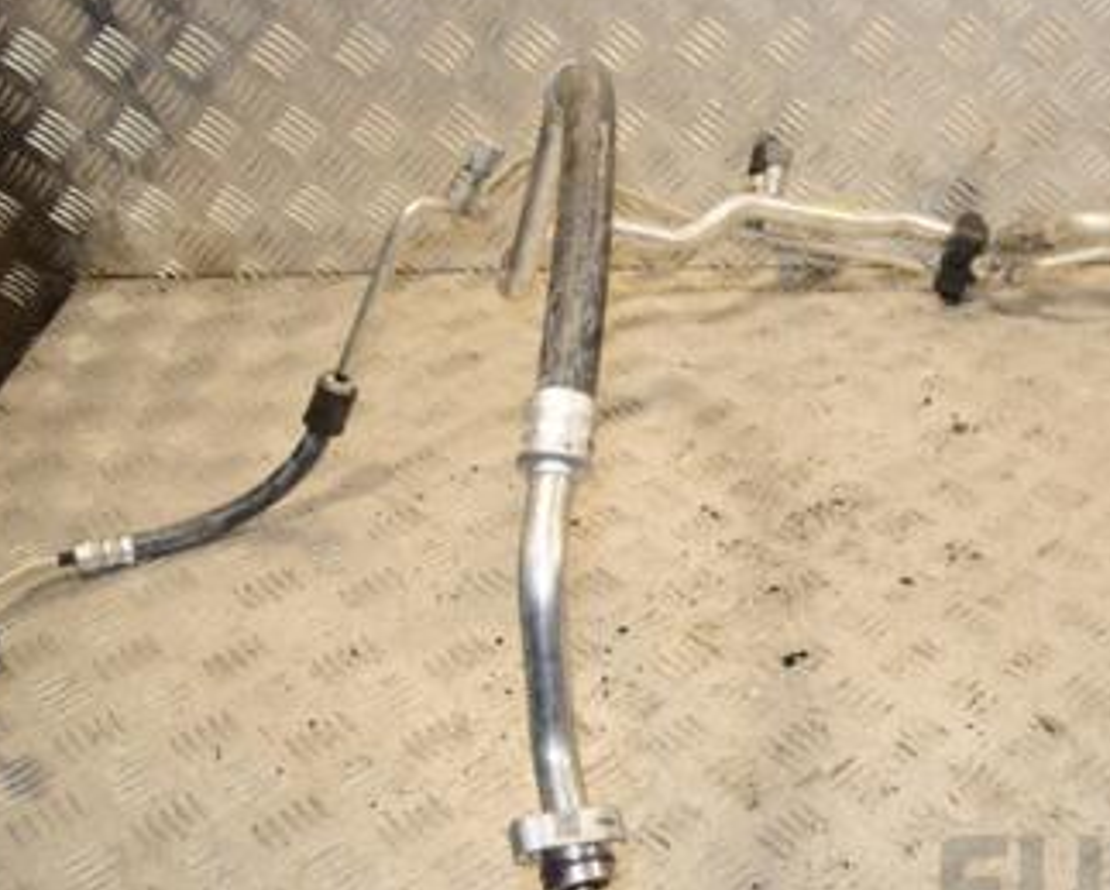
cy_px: 430
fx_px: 1804
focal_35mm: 55
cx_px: 876
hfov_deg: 33.3
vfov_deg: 27.7
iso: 800
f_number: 9
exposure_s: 1/200
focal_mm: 21
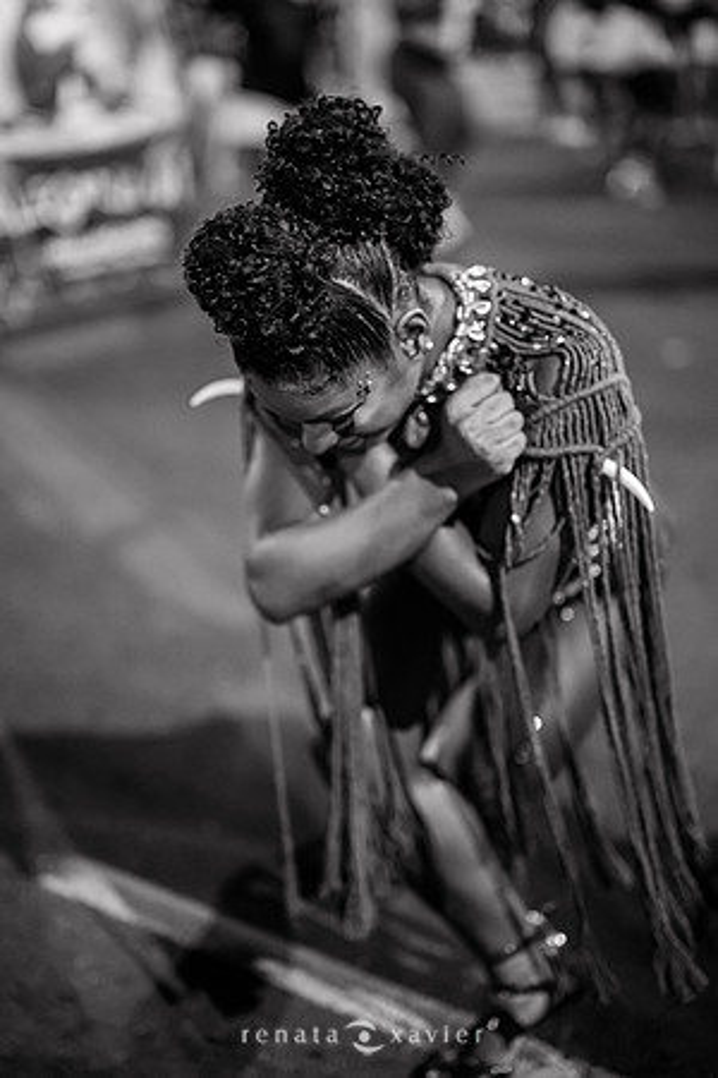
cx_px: 359
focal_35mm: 50
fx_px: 1496
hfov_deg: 27.0
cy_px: 539
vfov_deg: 39.6
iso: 2000
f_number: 1.2
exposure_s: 1/320
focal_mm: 50
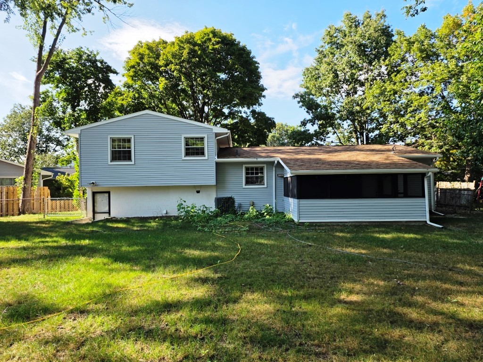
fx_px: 321
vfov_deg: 58.9
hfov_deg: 73.9
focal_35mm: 23
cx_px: 242
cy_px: 181
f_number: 1.7
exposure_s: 1/3067
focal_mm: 6.25
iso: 80
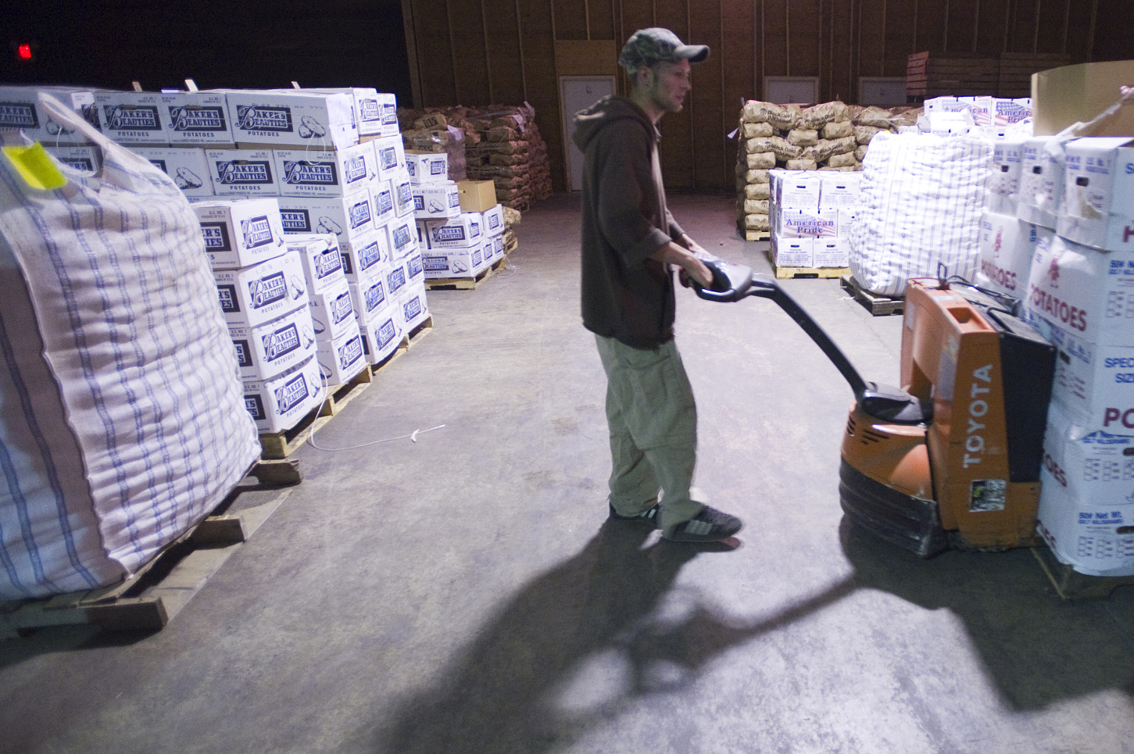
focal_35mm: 24
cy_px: 384
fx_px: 755
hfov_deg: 71.3
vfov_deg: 53.1
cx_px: 770
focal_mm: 17
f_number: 2.8
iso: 2800
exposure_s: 1/100
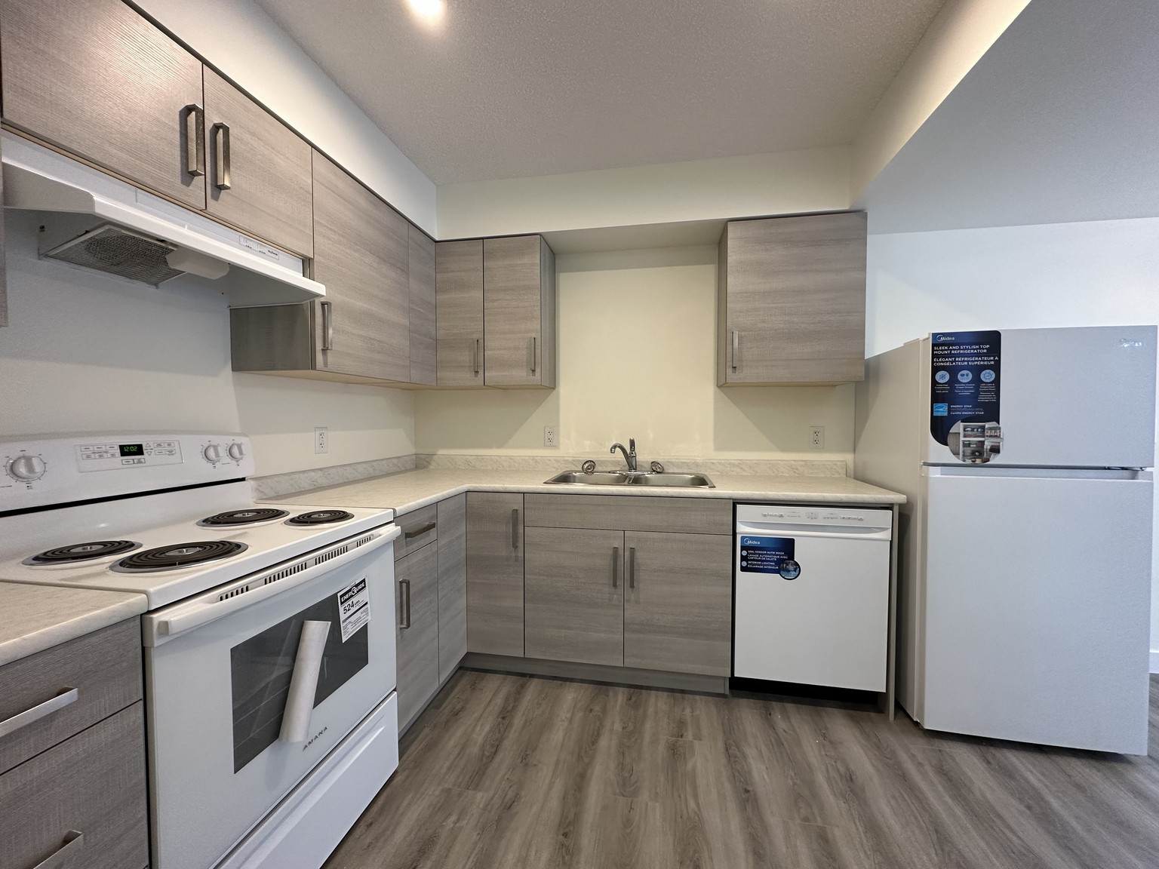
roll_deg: +0.1
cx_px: 580
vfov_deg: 85.7
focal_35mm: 14
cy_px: 434
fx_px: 469
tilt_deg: -3.1
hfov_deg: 102.1
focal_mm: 2.22
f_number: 2.2
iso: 160
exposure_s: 1/60
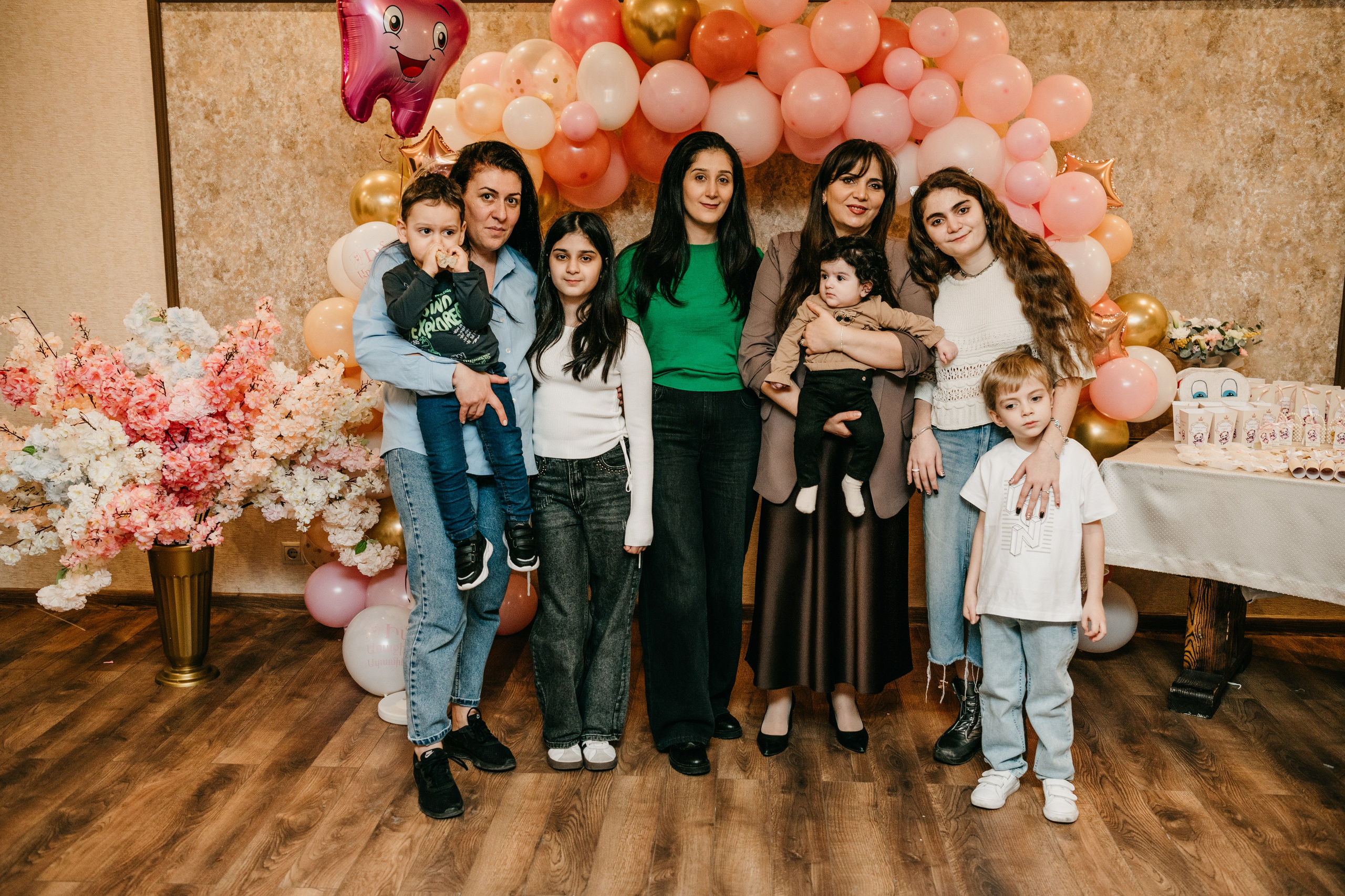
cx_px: 672
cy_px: 448
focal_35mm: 35
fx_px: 1310
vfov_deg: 37.8
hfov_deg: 54.4
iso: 200
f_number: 4
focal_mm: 34
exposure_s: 1/160
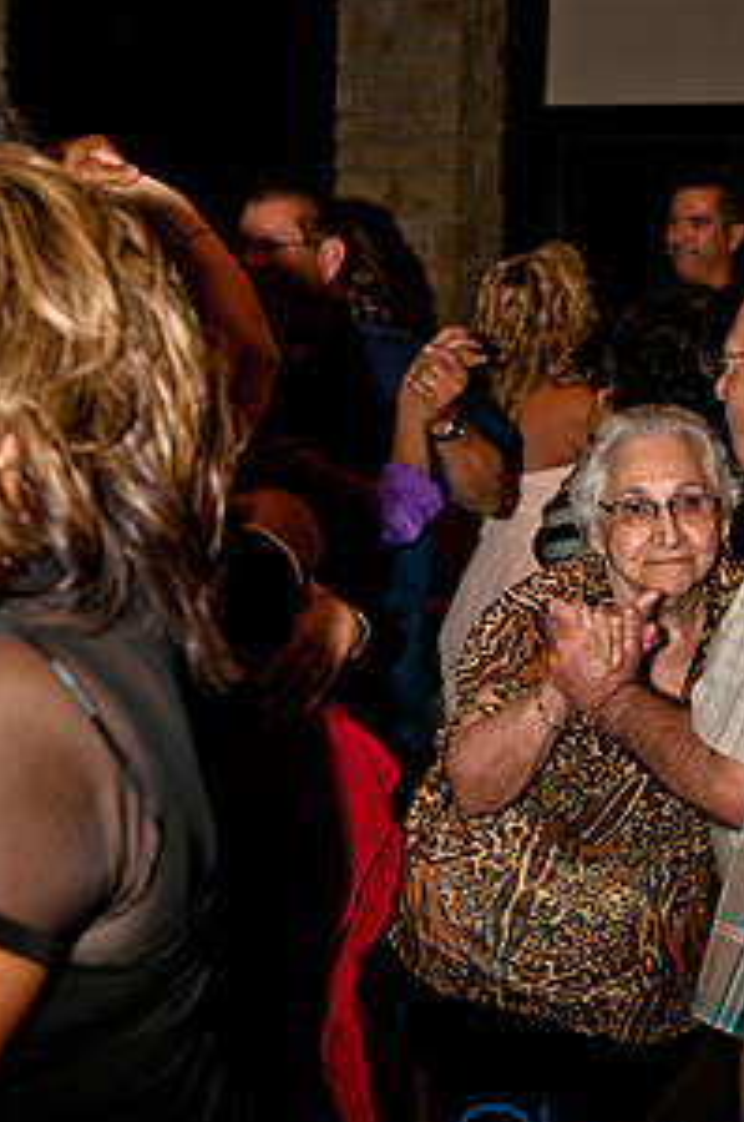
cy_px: 497
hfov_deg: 21.4
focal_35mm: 63
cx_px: 488
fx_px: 1960
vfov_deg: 31.9
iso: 400
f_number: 3.2
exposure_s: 1/200
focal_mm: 28
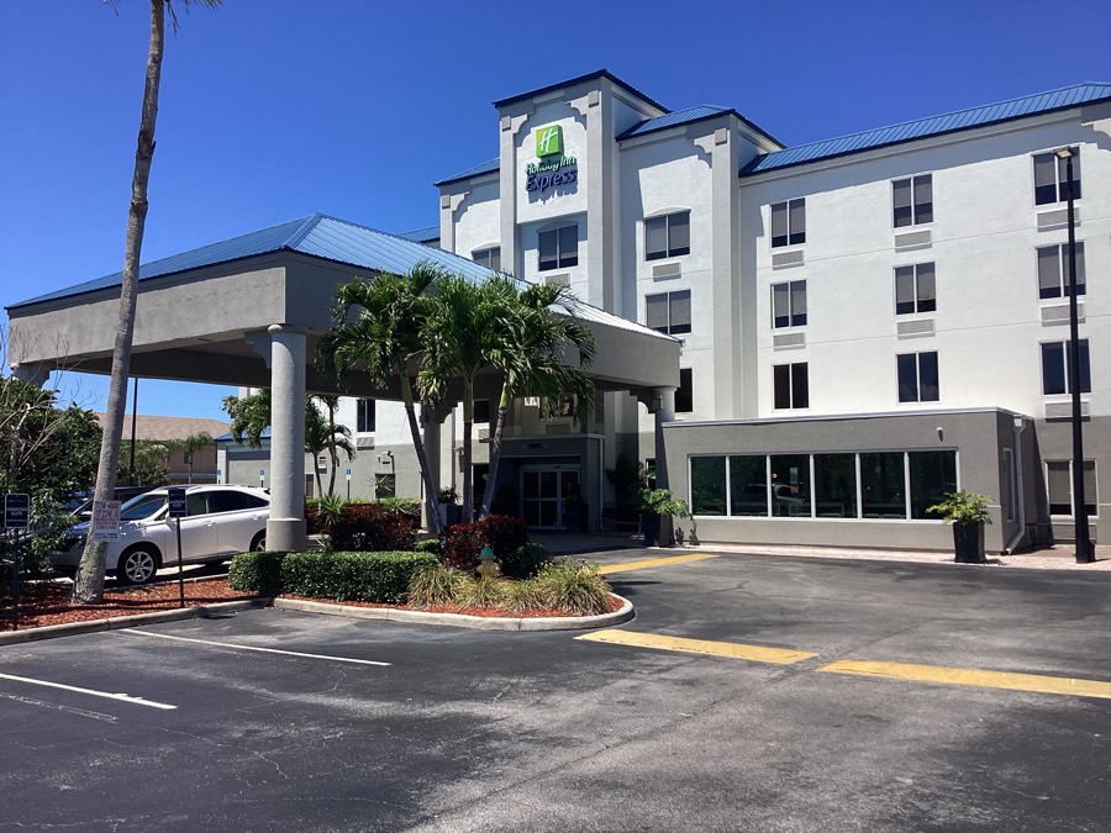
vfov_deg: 45.4
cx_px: 556
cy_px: 416
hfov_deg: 58.4
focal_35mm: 31
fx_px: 995
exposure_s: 1/1567
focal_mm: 3.3
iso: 25
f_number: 2.4
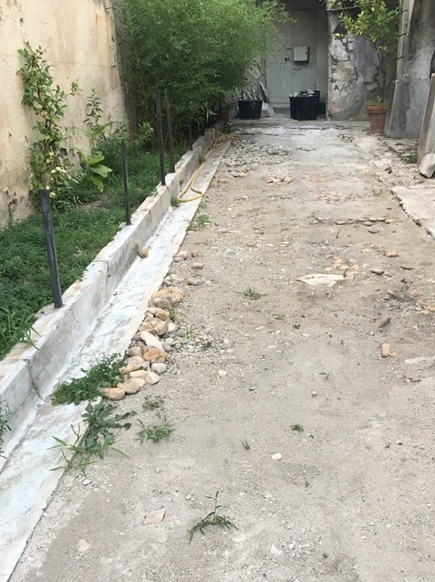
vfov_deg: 45.5
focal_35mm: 41
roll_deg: +0.5
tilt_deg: -18.8
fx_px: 688
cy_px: 352
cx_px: 282
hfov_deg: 34.8
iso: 32
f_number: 2.2
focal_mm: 4.15
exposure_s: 1/33
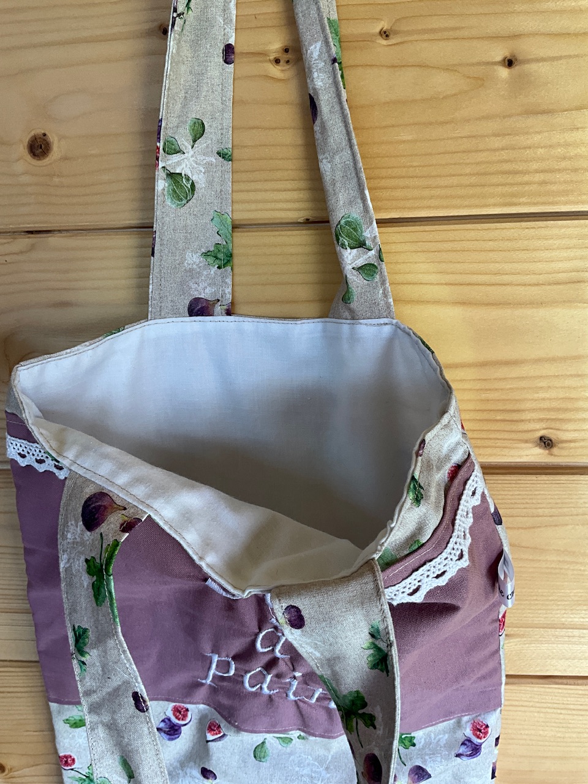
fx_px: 657
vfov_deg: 61.7
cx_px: 294
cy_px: 392
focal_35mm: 29
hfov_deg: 48.2
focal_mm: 3
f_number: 1.8
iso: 32
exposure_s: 1/100
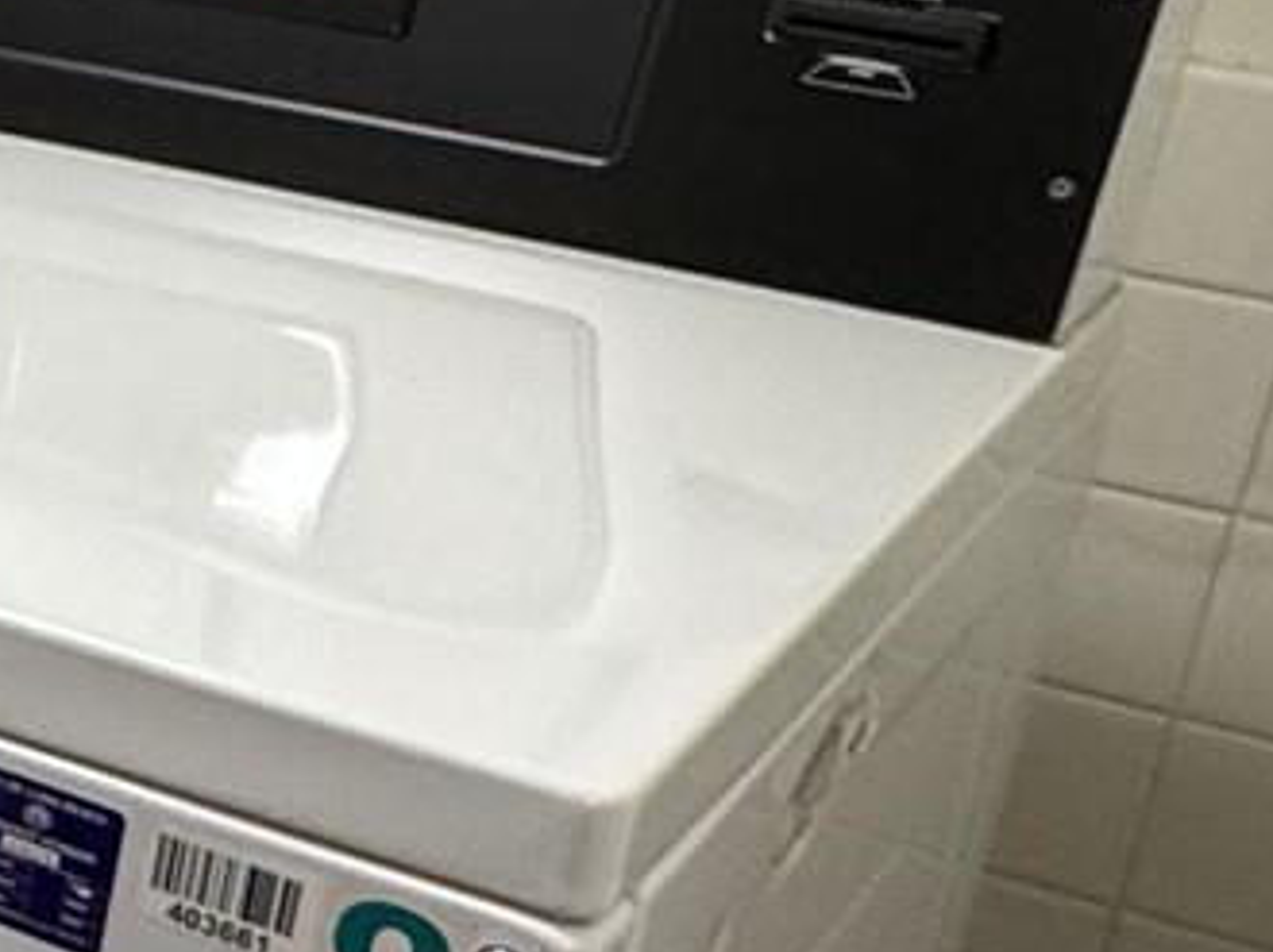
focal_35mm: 87
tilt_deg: -23.9
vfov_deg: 16.9
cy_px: 443
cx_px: -1096
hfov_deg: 17.6
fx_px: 3197
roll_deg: -0.6
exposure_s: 1/60
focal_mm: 2.22
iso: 200
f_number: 2.2
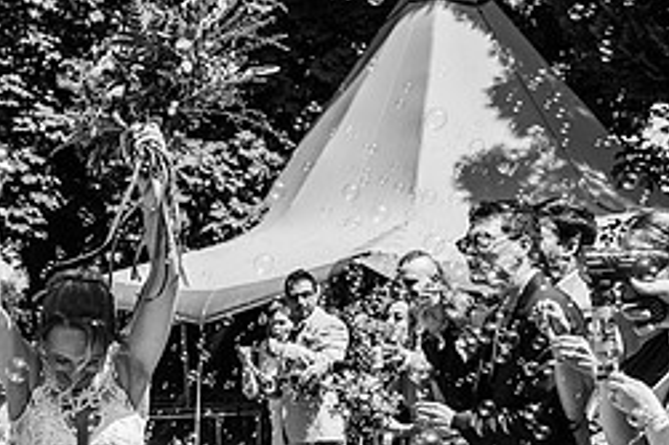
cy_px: 488
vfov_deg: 16.3
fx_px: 1504
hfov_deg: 23.8
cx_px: -21
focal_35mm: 81
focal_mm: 35
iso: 100
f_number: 4.5
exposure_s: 1/1250
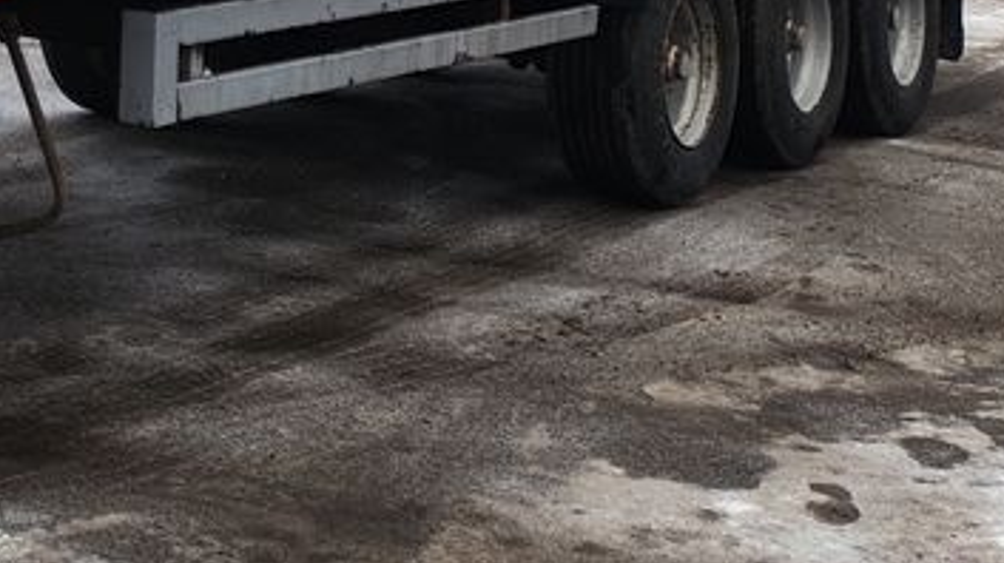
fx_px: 2368
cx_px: -575
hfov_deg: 20.1
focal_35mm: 89
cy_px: -473
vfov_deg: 12.3
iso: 50
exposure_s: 1/100
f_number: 1.8
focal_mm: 4.68
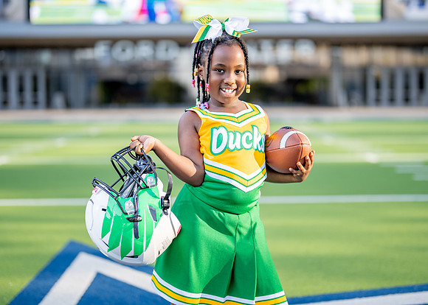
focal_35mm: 64
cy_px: 141
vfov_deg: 22.3
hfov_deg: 30.8
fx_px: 776
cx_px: 226
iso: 160
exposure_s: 1/2500
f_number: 1.2
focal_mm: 50
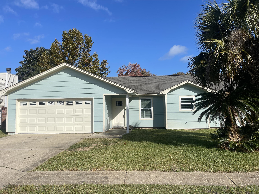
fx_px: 195
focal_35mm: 26
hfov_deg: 67.3
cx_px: 130
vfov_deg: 53.1
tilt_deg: +2.1
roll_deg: +0.9
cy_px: 97
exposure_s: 1/6579
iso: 32
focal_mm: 5.1
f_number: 1.6
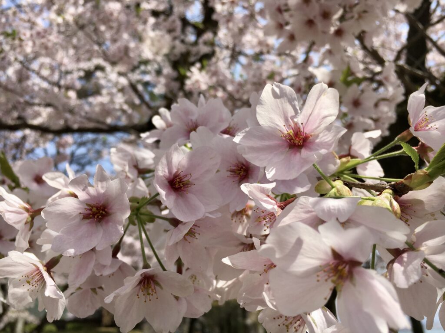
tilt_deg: +23.8
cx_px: 222
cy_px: 166
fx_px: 373
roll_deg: +2.0
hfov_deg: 61.7
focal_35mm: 29
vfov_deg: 48.2
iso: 25
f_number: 2.2
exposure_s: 1/1425
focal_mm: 4.15
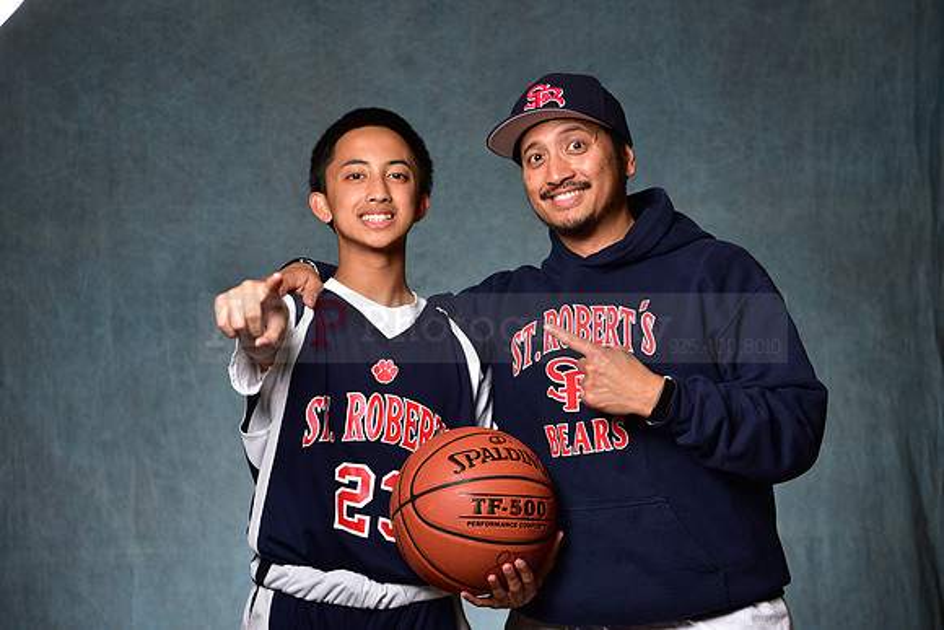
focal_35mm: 70
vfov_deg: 19.5
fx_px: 1836
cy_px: 315
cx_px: 472
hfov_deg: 28.8
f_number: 4.5
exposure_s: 1/200
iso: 100
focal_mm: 70
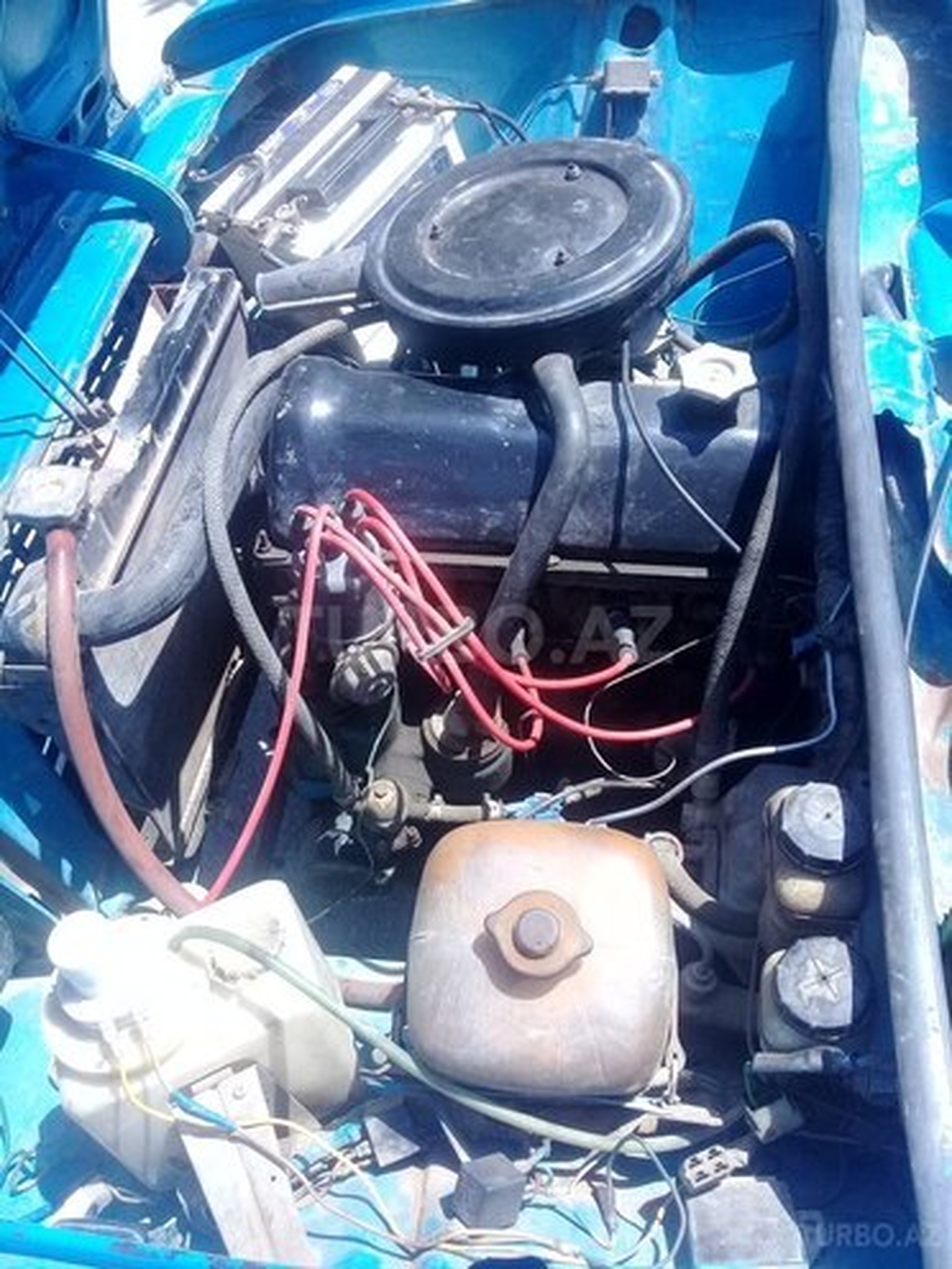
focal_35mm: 31
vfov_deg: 58.4
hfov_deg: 45.4
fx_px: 1137
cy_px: 634
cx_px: 476
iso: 64
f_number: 2.2
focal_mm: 3.3
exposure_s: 1/498
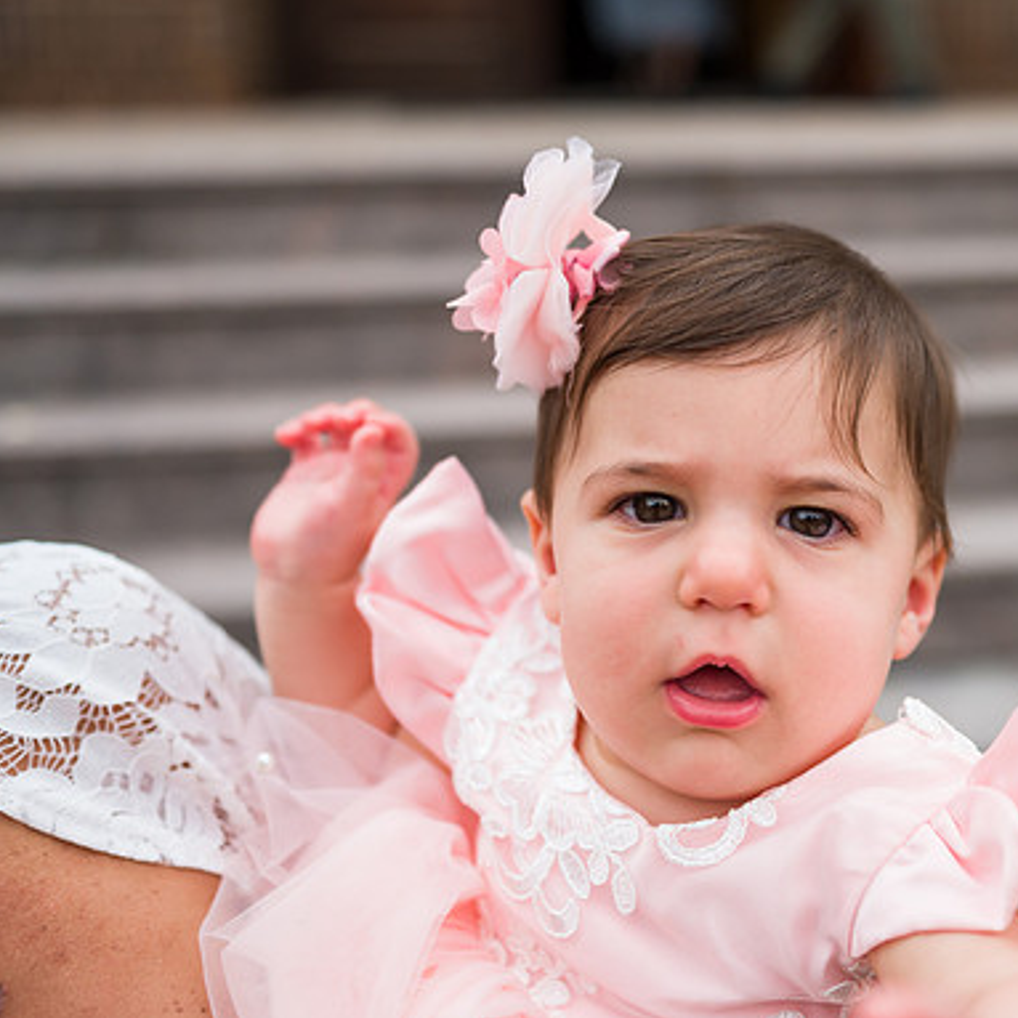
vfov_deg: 31.6
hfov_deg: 31.2
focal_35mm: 54
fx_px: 1797
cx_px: 742
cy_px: 508
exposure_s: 1/4000
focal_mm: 42
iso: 500
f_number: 2.8
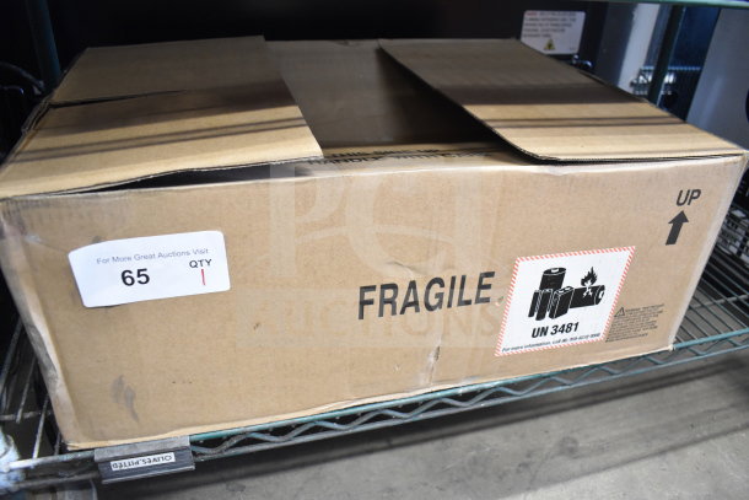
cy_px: 250
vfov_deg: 48.0
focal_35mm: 27
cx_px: 374
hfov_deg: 67.4
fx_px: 562
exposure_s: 1/30
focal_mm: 18
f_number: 3.5
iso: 1800
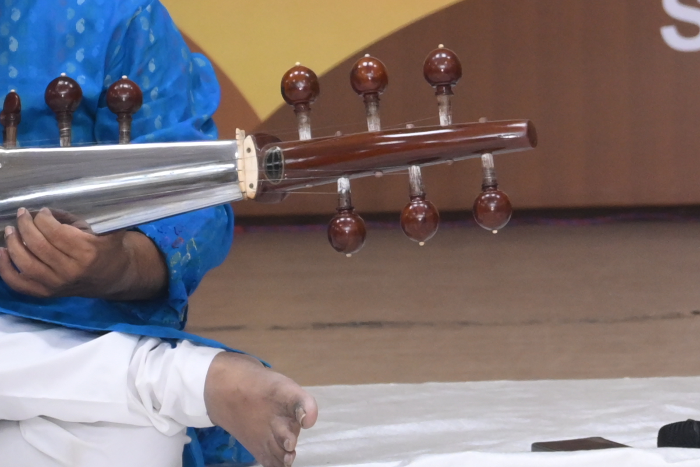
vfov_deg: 4.4
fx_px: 6065
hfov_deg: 6.5
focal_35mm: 312
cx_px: 1055
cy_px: -222
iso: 1600
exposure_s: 1/200
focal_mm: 62
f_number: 4
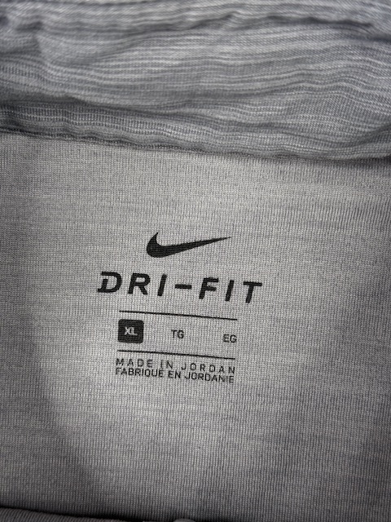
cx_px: 196
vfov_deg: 39.7
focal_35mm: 48
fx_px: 723
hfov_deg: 30.3
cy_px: 261
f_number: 1.78
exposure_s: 1/121
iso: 50
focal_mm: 6.76
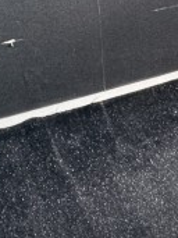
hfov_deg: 16.4
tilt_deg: -6.7
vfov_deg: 19.6
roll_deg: +3.1
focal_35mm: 84
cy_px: -141
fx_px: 577
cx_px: 246
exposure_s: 1/99
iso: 160
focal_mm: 2.22
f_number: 2.2
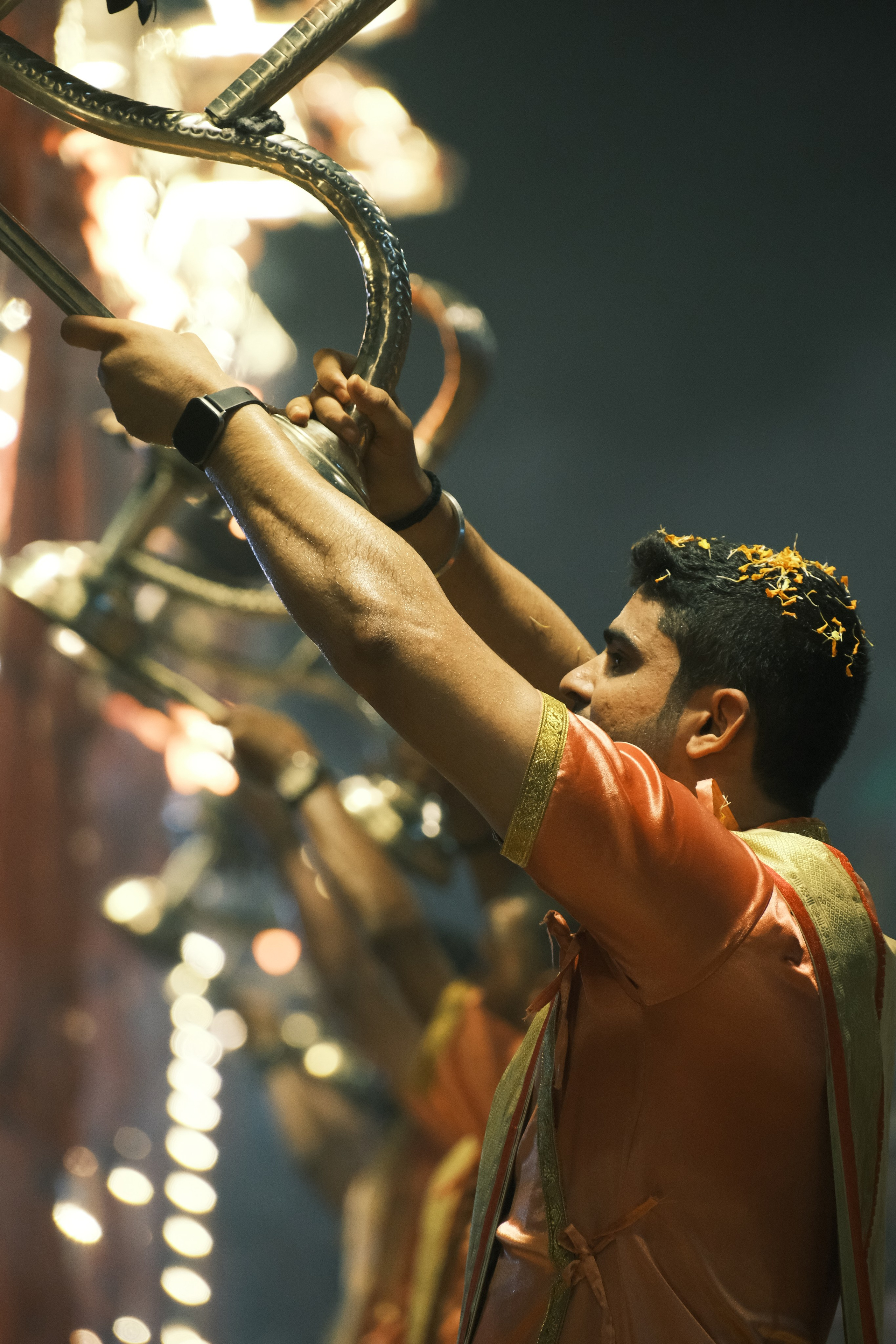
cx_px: 448
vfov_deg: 6.6
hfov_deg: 4.4
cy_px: 672
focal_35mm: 310
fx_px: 11572
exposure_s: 1/100
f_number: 5
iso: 3200
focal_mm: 206.5
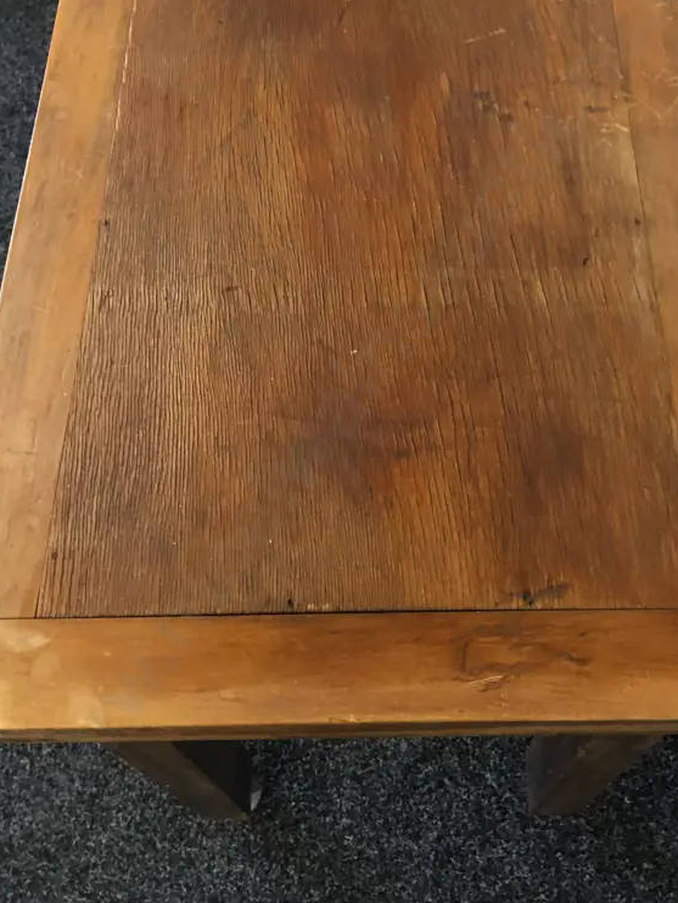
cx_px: 403
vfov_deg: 46.3
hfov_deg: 35.9
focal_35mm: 40
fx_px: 1044
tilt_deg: -59.4
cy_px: 329
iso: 80
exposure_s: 1/17
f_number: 2.2
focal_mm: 4.15
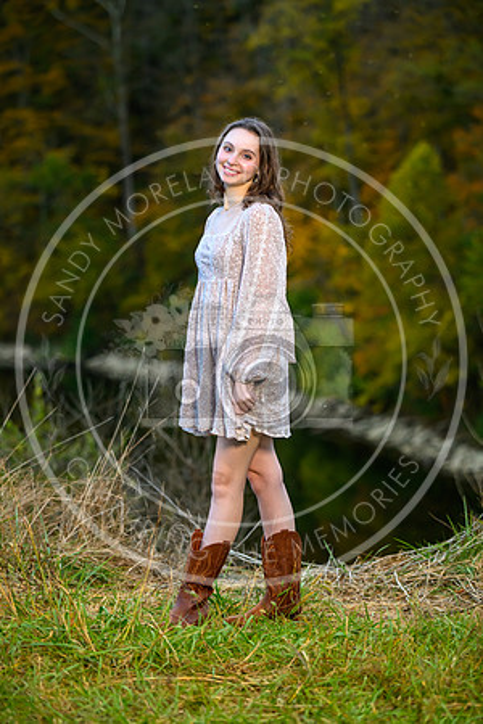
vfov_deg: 20.4
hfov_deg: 13.7
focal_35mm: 100
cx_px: 242
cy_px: 362
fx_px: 2012
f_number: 2.8
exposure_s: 1/160
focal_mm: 100
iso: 1600
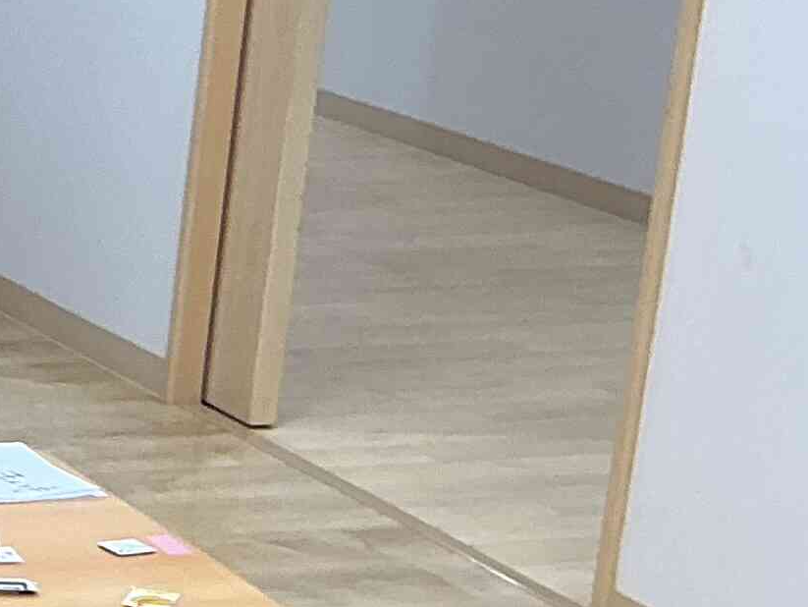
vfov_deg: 10.3
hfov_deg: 12.1
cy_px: 743
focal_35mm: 142
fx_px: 3316
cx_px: -869
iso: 50
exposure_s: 1/100
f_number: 1.8
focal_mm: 3
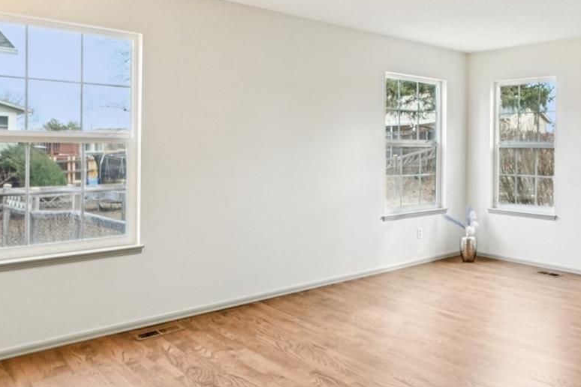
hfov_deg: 54.7
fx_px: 500
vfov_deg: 42.1
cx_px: 489
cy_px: 152
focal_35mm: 31
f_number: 8
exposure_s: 1/15
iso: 800
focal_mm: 10
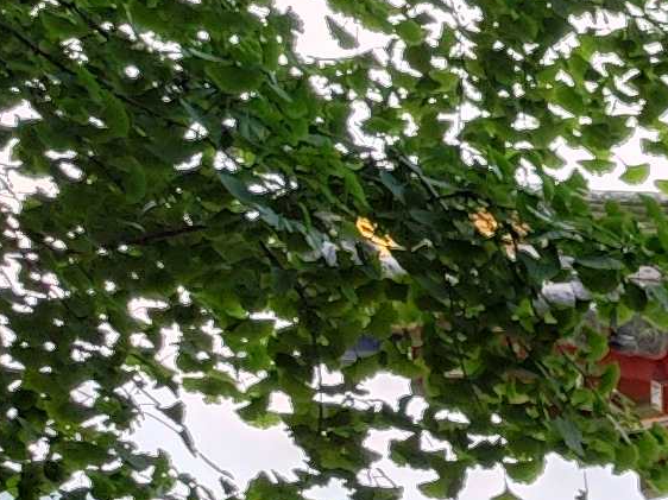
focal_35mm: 172
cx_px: 2176
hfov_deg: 8.8
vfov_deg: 8.6
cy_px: 162
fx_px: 3318
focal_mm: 6.92
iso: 51
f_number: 1.9
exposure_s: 1/100
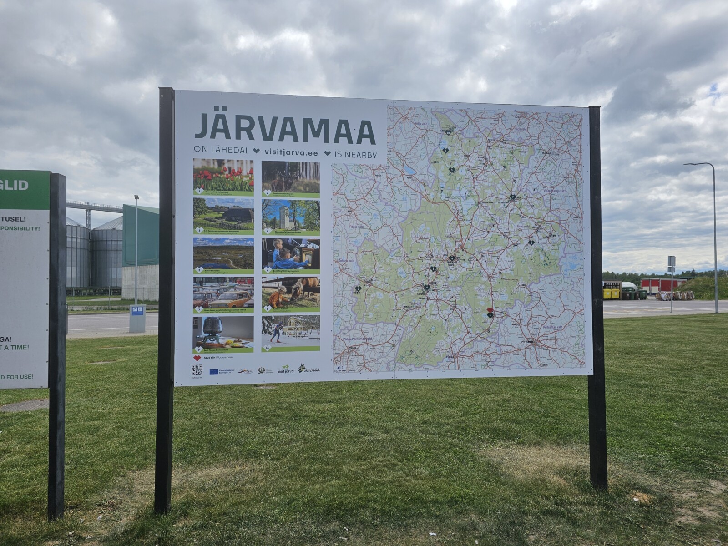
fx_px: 484
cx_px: 364
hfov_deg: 73.9
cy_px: 273
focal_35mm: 23
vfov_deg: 58.9
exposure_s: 1/1571
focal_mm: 6.3
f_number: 1.7
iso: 12
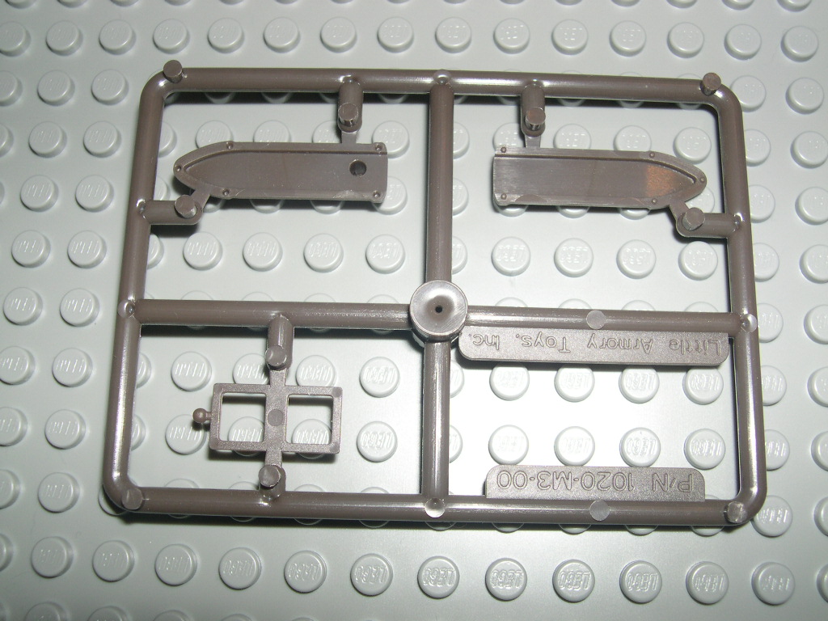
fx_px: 909
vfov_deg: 37.7
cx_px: 414
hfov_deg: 49.0
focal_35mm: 38
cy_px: 310
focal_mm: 8
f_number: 7.6
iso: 100
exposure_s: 1/60
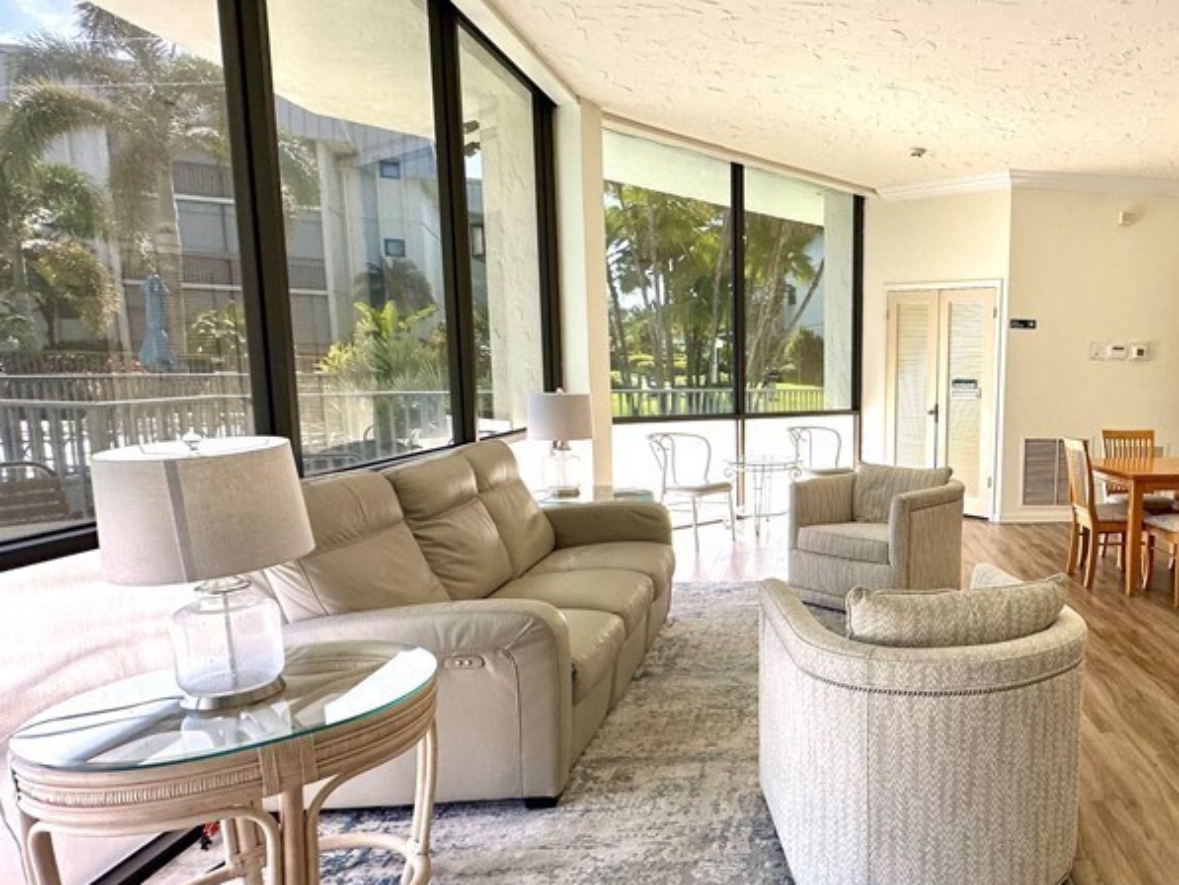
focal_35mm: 24
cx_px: 948
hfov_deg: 65.0
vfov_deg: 56.8
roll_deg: -2.0
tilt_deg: -6.7
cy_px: 480
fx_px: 818
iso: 64
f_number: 2.2
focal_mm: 2.22
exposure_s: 1/99
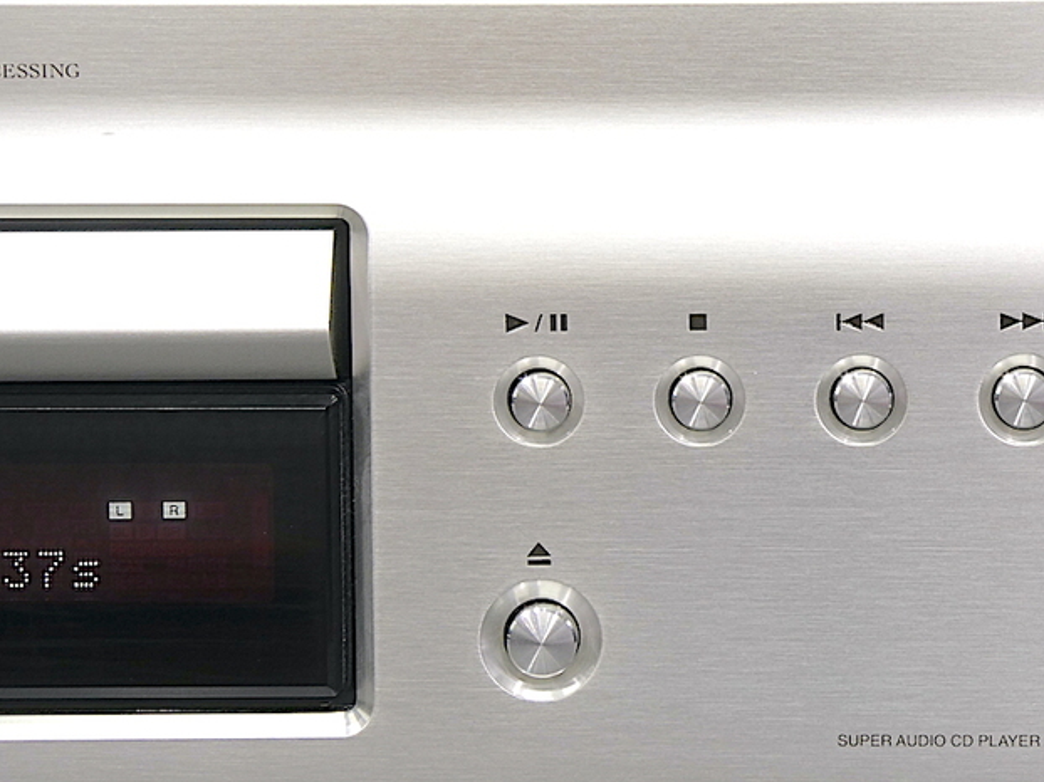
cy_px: 421
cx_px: 638
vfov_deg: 10.7
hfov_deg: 14.2
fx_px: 4191
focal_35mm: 139
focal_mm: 16.1
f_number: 8
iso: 100
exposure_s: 1/2
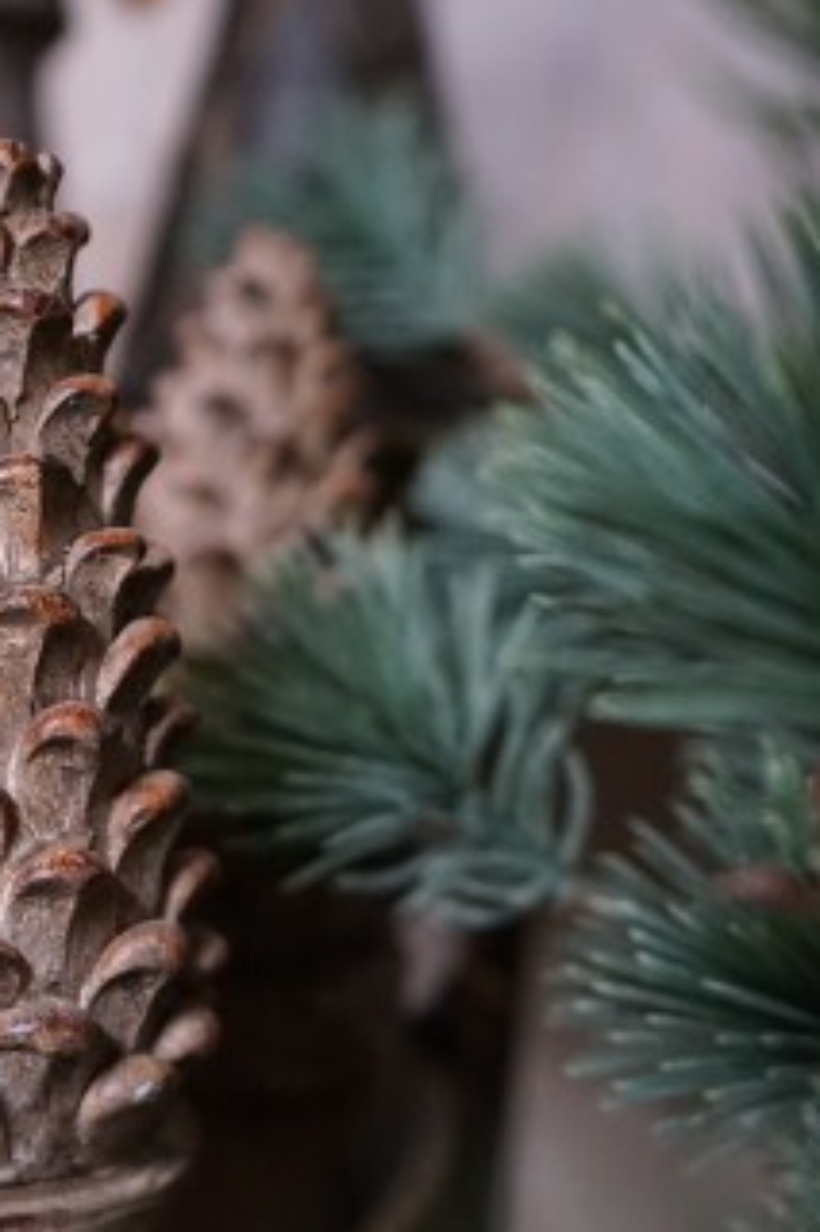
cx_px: 166
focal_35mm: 60
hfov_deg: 22.3
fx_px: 2052
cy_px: 743
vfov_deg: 33.3
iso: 5000
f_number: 4
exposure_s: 1/60
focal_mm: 32
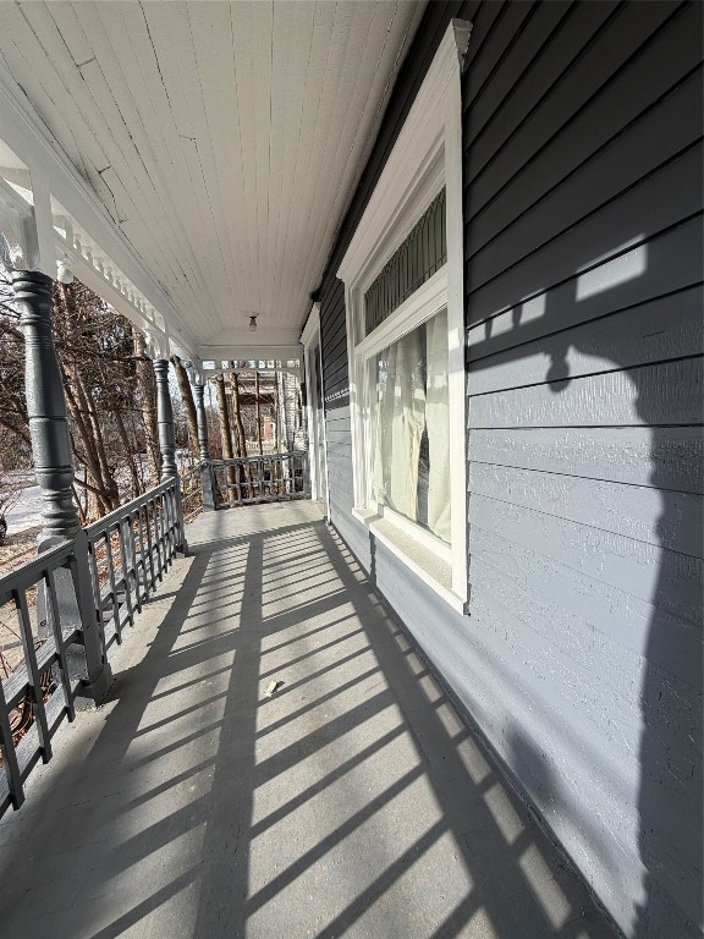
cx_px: 352
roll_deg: +2.4
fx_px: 380
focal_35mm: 14
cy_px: 470
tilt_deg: -6.2
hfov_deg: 85.7
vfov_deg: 102.1
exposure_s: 1/502
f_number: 2.2
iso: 50
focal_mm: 2.22
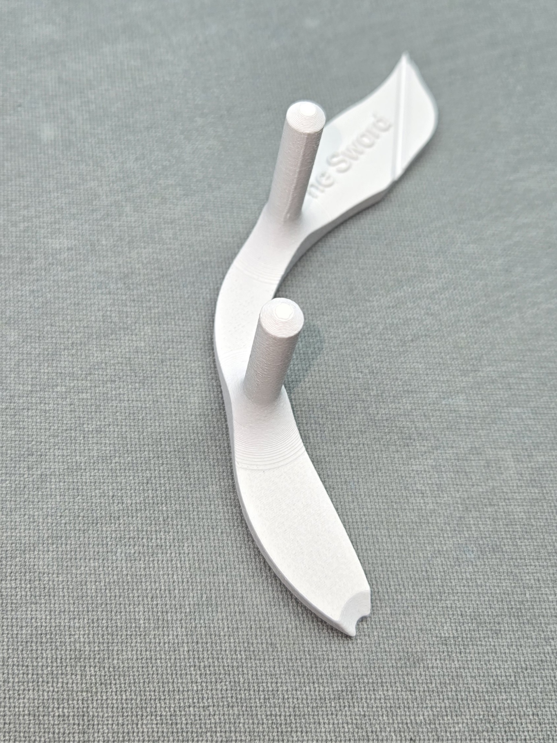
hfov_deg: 58.9
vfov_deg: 73.9
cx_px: 278
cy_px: 372
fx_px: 494
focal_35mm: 23
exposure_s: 1/50.3
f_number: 1.8
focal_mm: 5.4
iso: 32
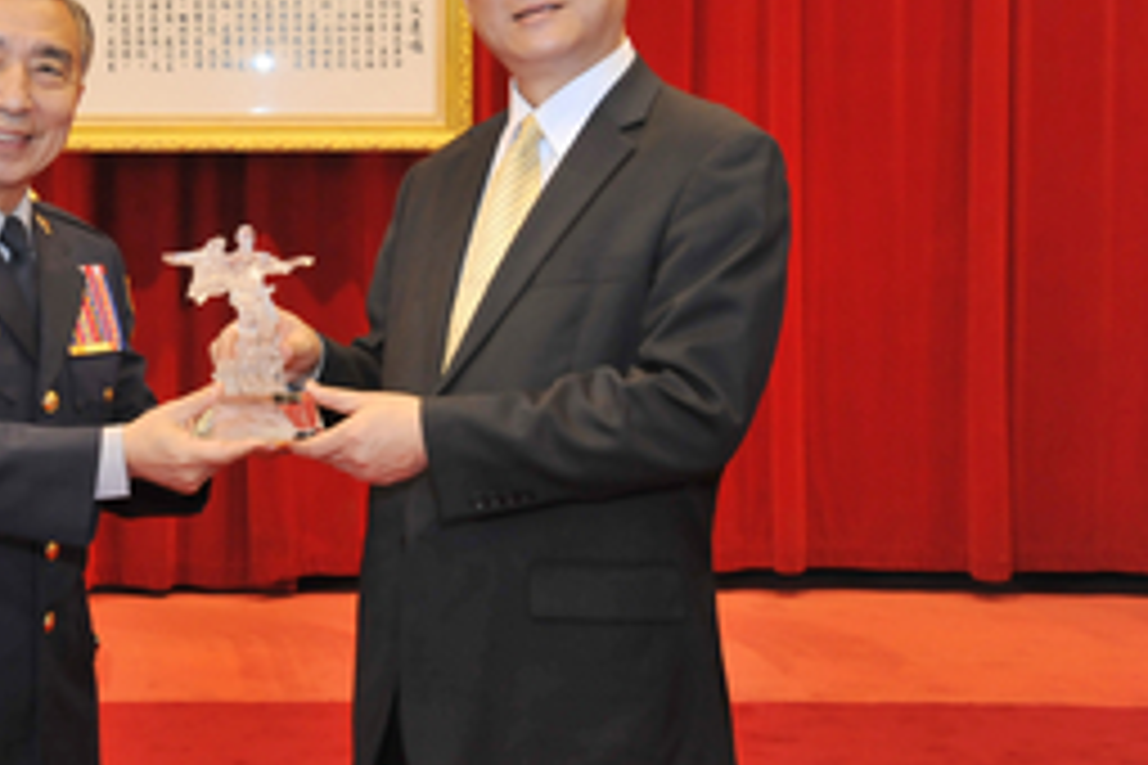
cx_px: 288
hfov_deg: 28.8
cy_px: 202
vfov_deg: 19.6
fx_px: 2200
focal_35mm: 69
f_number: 9
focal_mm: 44
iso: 2500
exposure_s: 1/60
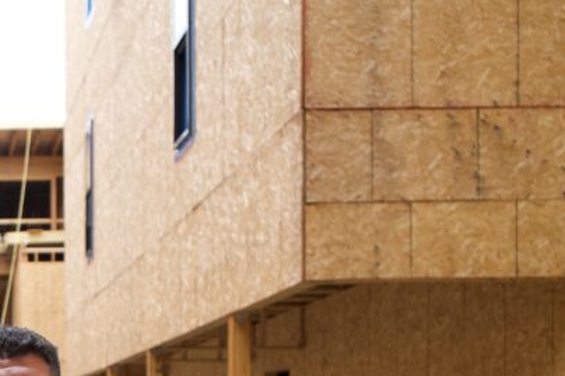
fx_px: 1114
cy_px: 469
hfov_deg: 25.7
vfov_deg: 18.1
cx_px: -103
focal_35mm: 71
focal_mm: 28
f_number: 4
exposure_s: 1/160
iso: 200
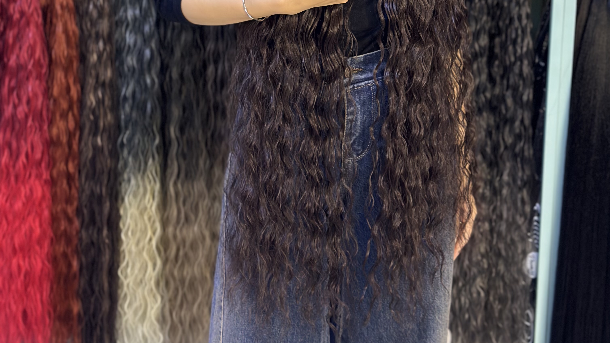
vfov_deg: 16.6
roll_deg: -1.0
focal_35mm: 70
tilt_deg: -11.4
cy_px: -47
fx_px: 1132
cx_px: 306
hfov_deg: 30.2
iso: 125
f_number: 1.78
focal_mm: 6.86
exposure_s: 1/50
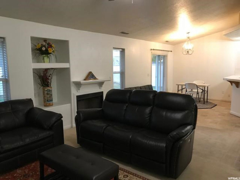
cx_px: 120
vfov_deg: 49.7
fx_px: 194
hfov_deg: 63.4
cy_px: 90
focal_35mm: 28
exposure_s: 1/15
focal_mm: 3.99
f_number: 1.8
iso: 64
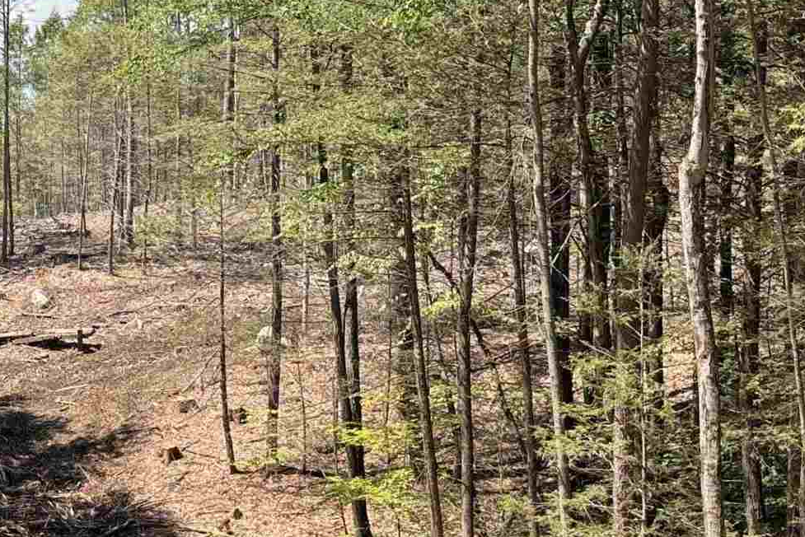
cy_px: 137
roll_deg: -1.0
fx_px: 1901
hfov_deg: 23.1
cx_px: 35
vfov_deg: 16.0
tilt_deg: +1.9
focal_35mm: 85
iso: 50
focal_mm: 5.96
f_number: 1.6
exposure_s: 1/1152
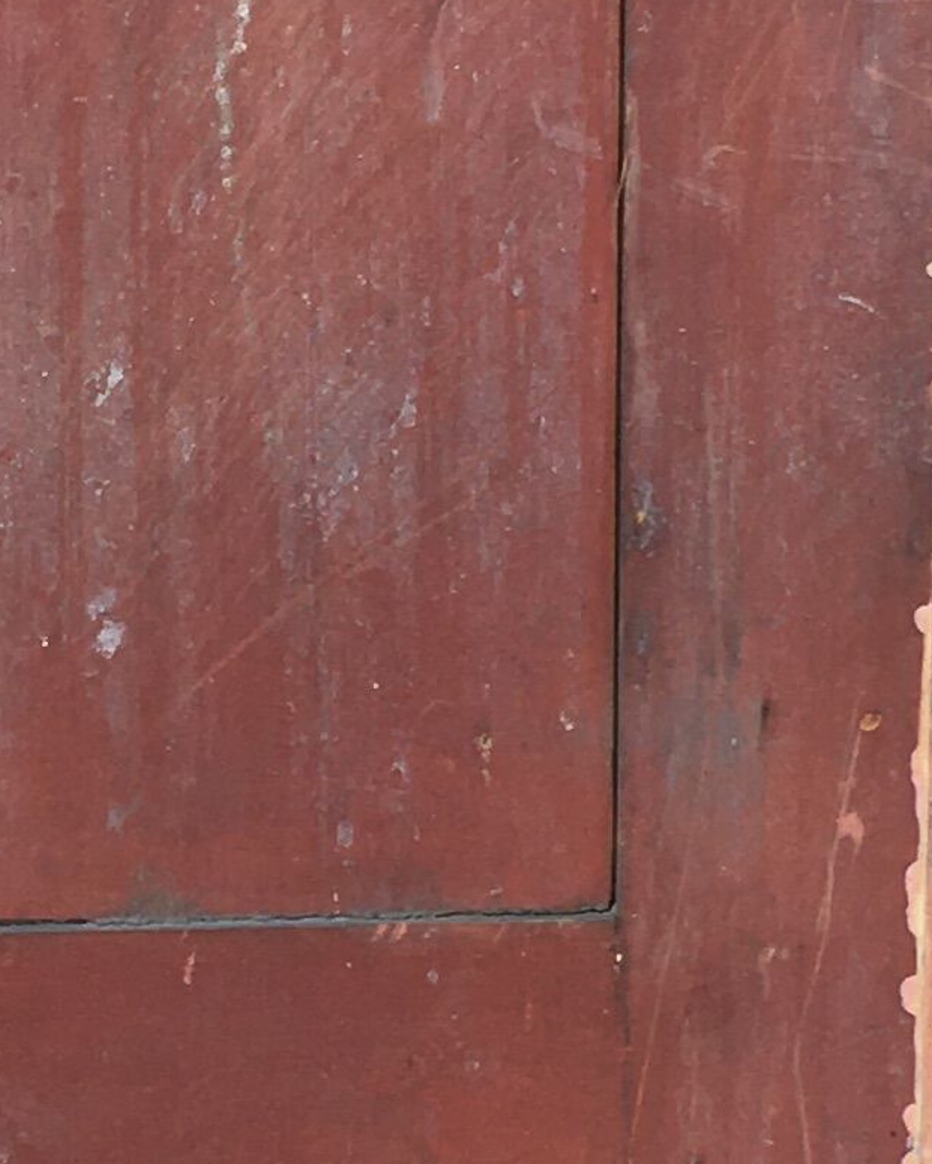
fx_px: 5067
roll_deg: -0.2
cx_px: 329
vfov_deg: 13.1
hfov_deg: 10.5
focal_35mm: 147
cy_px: 898
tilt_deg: -19.5
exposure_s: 1/100
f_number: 2.2
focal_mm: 4.15
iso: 25
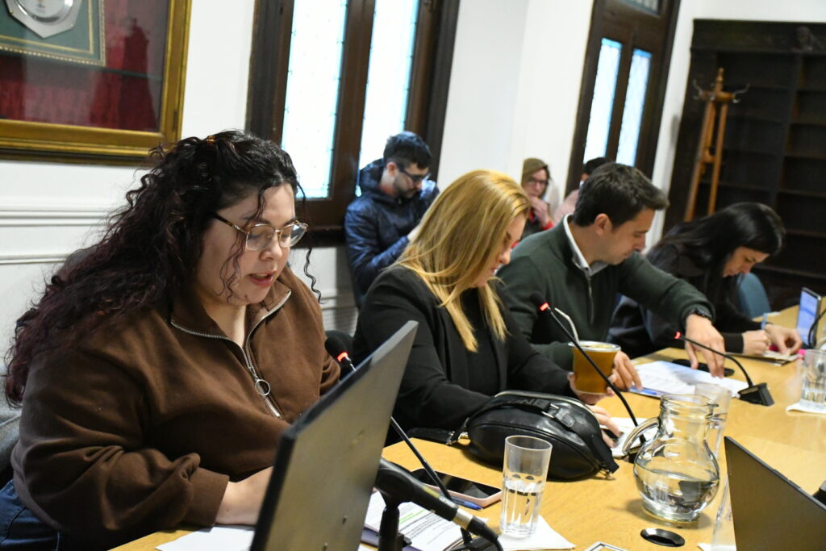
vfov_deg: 26.5
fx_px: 1170
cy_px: 276
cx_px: 413
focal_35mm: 51
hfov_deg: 38.9
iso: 12800
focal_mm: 34
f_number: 4.5
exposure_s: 1/250
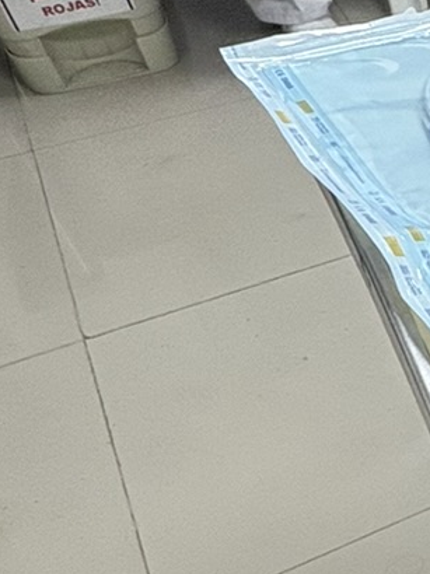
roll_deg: -4.3
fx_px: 1161
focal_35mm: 70
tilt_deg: -40.4
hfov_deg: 15.0
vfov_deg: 27.8
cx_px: 968
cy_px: 279
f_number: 2.2
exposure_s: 1/99
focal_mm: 2.22
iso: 100
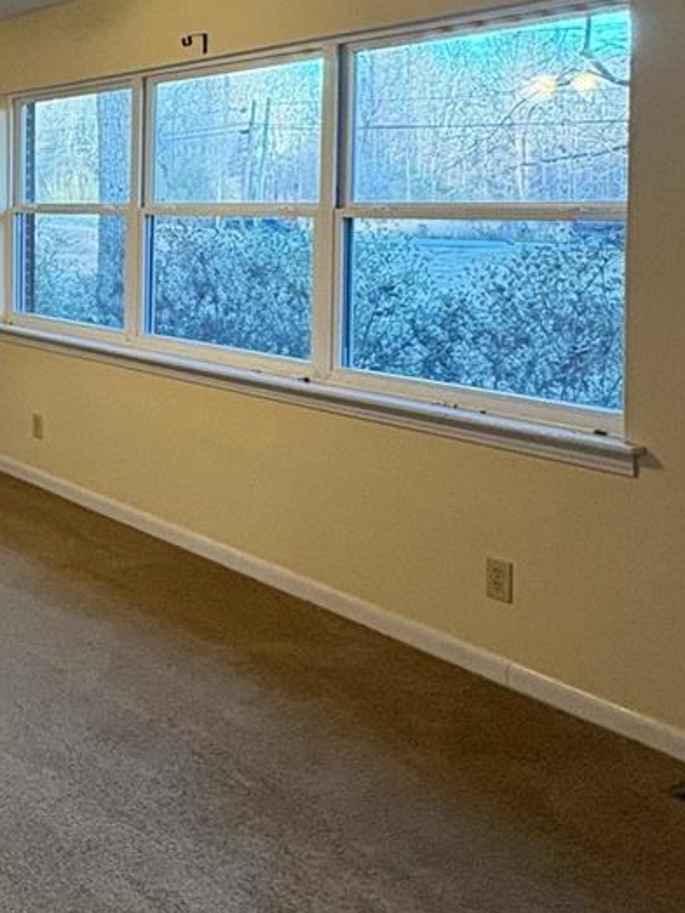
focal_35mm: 41
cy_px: 225
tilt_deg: -0.8
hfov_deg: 29.4
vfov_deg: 44.2
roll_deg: -0.5
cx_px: -169
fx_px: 1082
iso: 320
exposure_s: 1/60
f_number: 2.2
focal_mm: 2.22
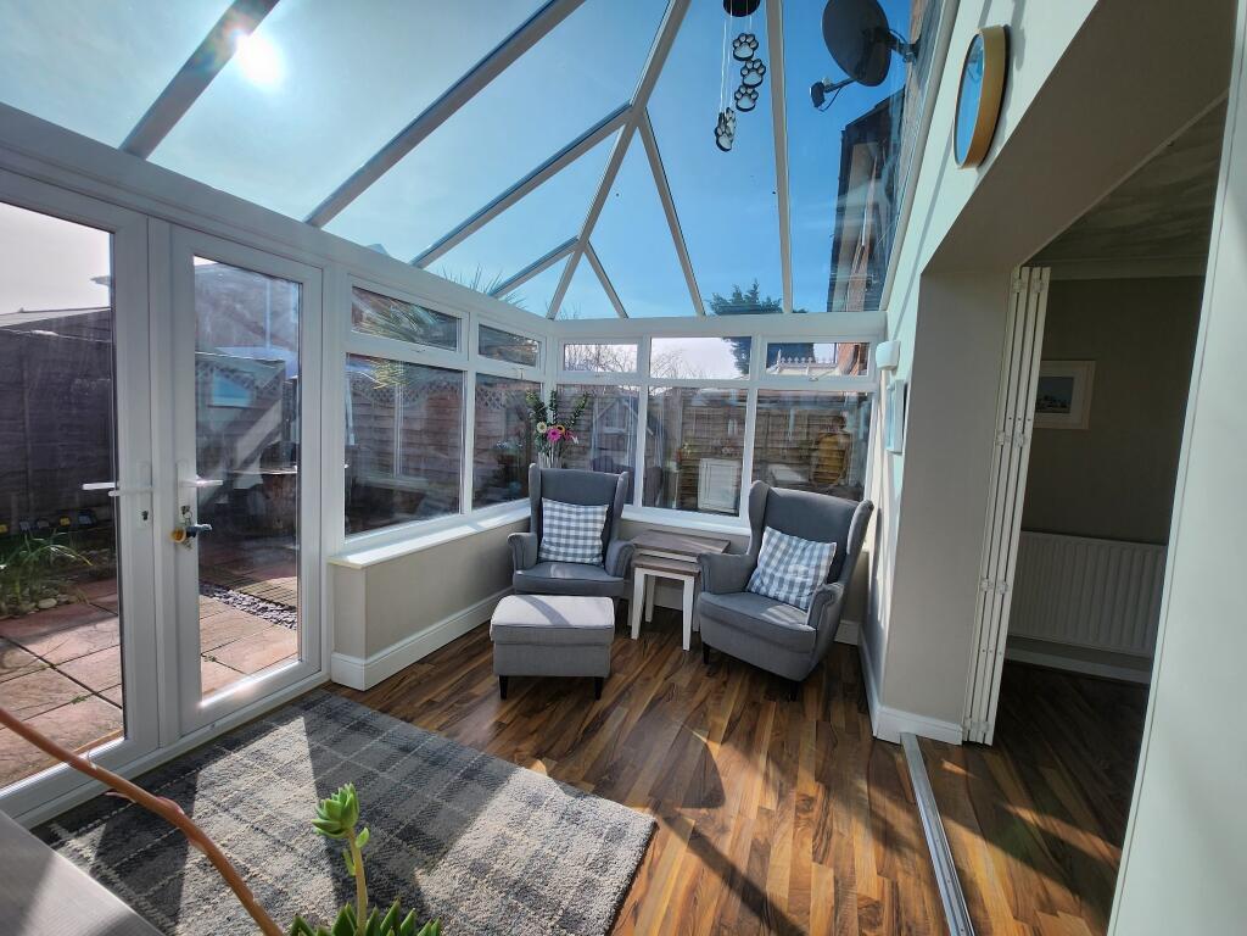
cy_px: 468
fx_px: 468
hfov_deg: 106.2
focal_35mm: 13
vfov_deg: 89.9
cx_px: 624
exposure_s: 1/1117
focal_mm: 1.7
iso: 32
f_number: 2.2
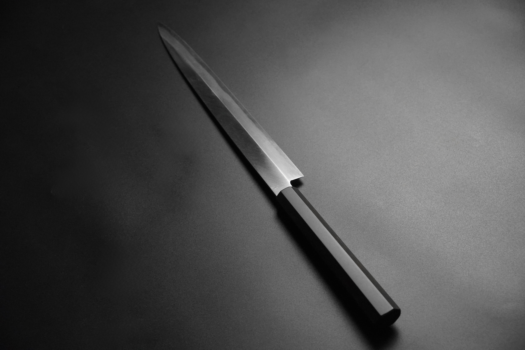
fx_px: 792
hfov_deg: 36.7
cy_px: 175
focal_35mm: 54
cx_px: 262
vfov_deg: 24.9
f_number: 5
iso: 6400
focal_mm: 36.2
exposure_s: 1/125
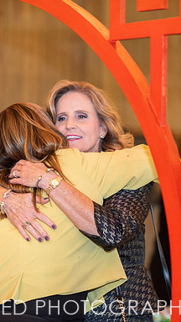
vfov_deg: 15.6
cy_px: 158
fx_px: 1177
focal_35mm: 138
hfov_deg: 8.8
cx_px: 85
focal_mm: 85
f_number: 2
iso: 800
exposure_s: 1/200
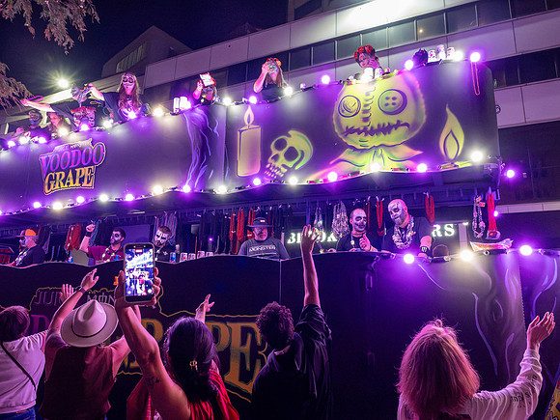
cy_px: 210
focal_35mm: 24
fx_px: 388
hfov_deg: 71.6
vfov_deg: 56.8
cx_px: 280
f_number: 4.5
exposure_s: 1/160
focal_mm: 12
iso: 12800
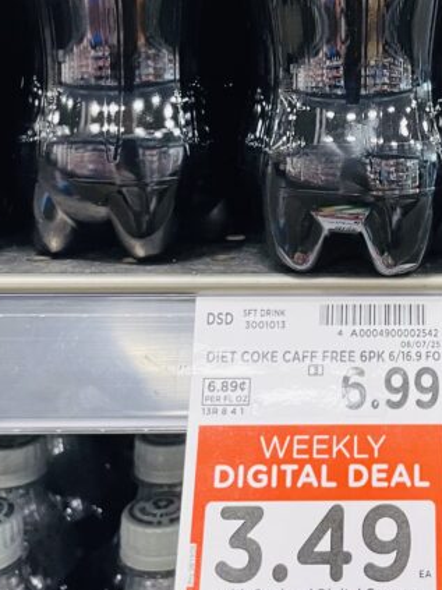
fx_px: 1073
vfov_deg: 29.9
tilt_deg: -7.4
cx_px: 424
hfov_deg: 22.5
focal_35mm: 63
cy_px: 109
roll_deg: +0.0
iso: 160
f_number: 1.6
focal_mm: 4.2
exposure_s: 1/60
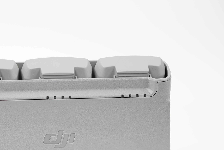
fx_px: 902
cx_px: 59
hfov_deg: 14.1
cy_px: 119
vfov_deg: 9.4
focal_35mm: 145
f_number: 5.6
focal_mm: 90
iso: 200
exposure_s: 1/5
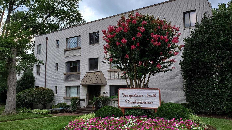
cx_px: 117
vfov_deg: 40.1
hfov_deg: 66.1
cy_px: 71
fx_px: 178
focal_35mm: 29
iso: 50
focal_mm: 4.3
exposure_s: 1/400
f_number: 2.4
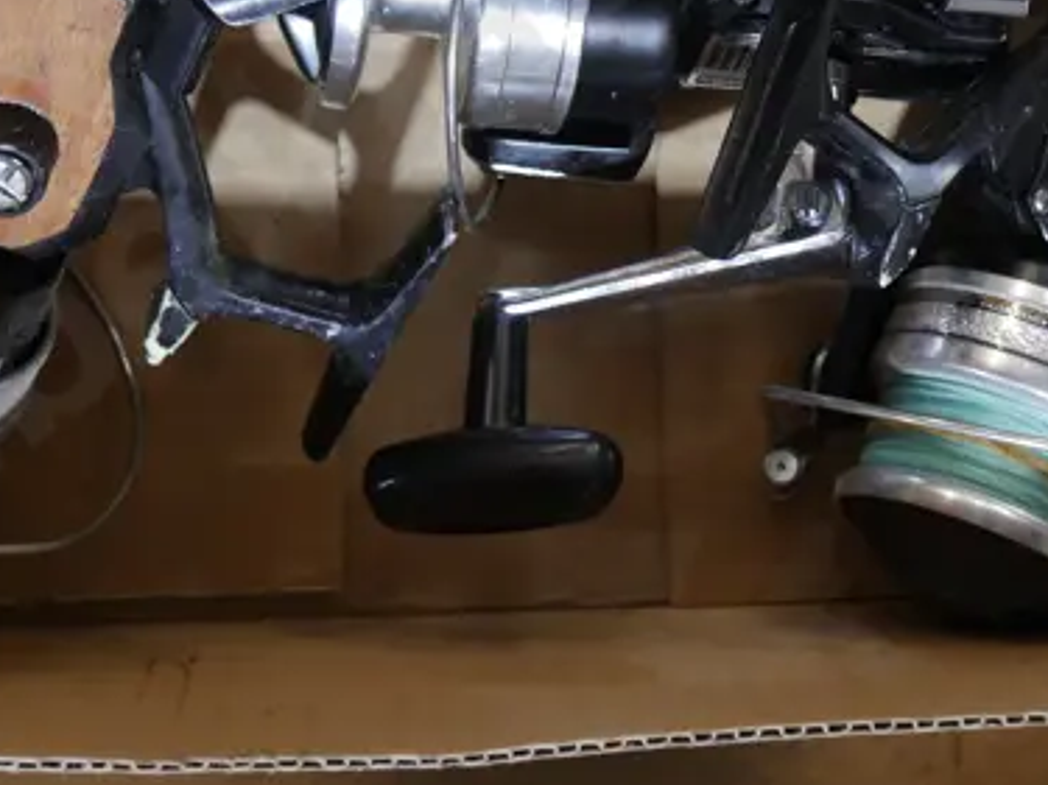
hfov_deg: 23.8
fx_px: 2482
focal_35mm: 82
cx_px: 606
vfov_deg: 17.4
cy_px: -66
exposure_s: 1/60
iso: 800
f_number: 3.6
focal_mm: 15
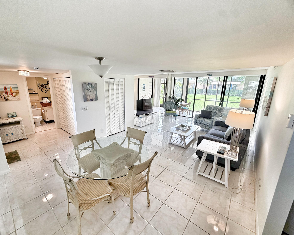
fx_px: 131
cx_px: 137
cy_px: 117
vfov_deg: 84.0
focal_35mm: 15
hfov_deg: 96.7
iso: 160
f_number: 2.2
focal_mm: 2.22
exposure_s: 1/120
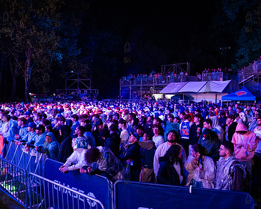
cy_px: 113
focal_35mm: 32
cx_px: 127
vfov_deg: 45.8
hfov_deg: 55.6
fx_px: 247
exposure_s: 1/250
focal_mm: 24
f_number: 2.8
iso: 6400
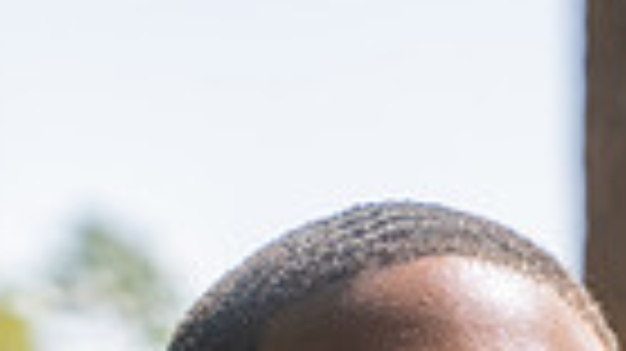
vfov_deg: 4.9
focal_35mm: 238
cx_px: 428
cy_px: 945
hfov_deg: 9.1
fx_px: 3948
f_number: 4.5
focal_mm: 70
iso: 100
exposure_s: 1/320
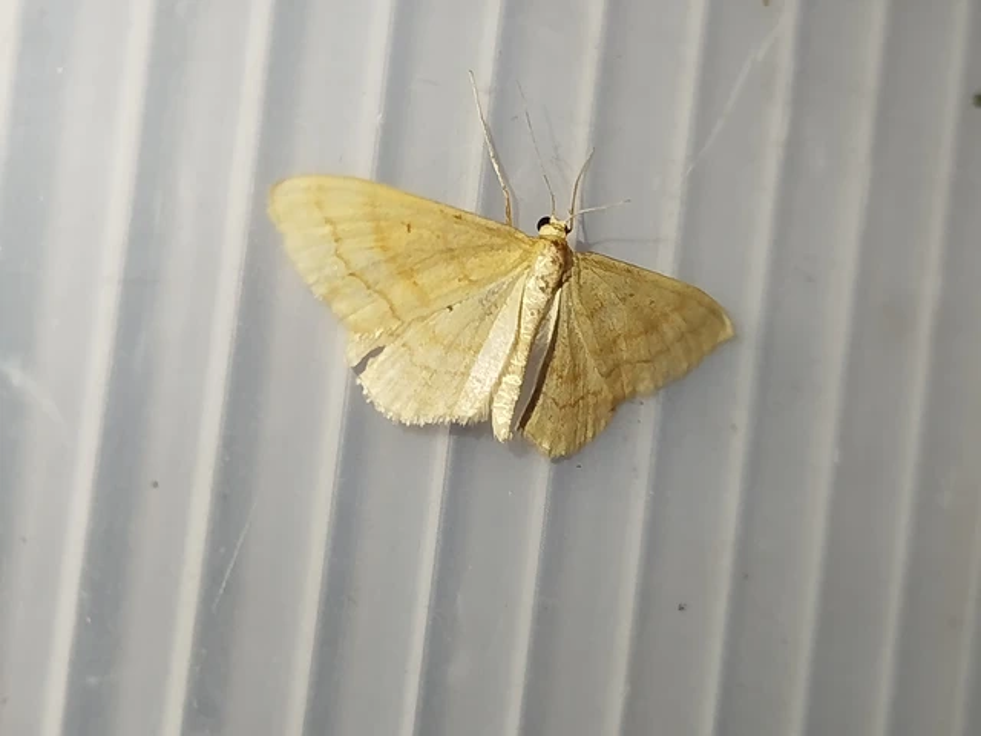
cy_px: 368
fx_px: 2040
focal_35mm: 72
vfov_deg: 20.4
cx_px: 490
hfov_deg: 27.0
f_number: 1.7
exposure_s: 1/50
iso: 125
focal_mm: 5.31
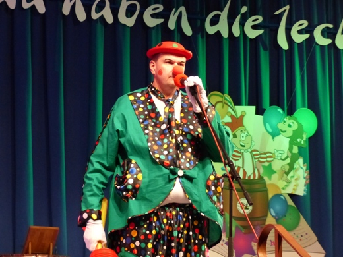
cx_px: 172
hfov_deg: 16.3
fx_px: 1199
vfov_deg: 12.2
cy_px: 128
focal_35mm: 121
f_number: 2.8
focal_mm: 21.8
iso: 800
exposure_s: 1/60
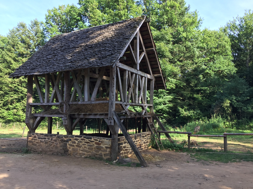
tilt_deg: +3.4
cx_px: 126
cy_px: 94
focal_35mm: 29
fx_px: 212
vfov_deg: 48.2
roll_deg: -0.8
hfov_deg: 61.7
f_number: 2.2
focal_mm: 4.15
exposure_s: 1/168
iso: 32
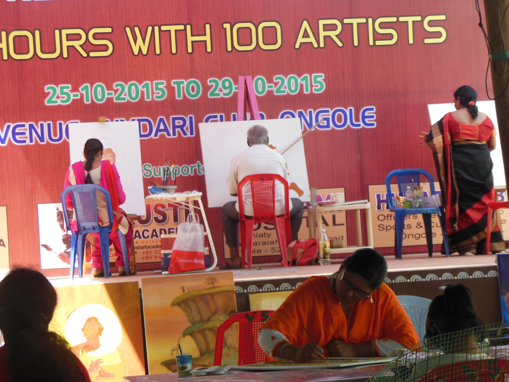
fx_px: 1441
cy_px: 191
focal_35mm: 98
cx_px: 254
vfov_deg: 15.1
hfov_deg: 20.0
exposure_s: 1/100
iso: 125
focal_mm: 17.5
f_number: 4.7
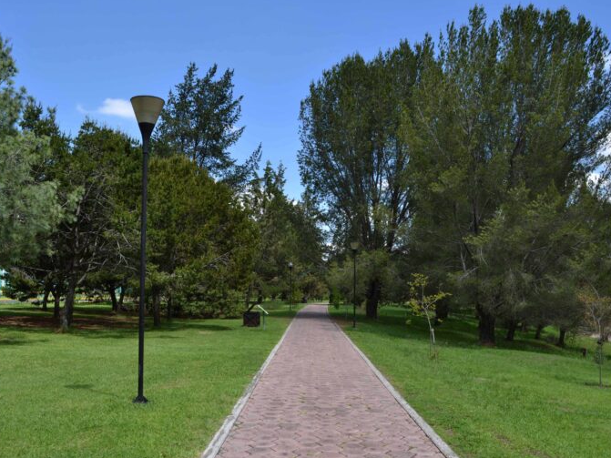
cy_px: 229
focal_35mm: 33
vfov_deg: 42.9
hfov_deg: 55.3
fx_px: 582
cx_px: 321
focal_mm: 20
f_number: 8
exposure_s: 1/200
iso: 125
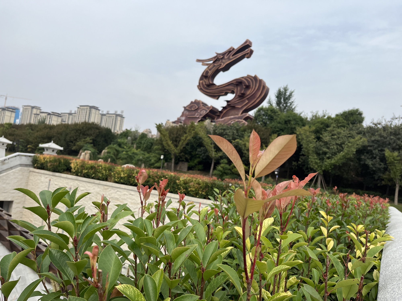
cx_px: 201
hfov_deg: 67.3
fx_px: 302
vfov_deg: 53.1
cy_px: 150
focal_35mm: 26
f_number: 1.6
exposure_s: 1/3413
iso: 50
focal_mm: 5.1
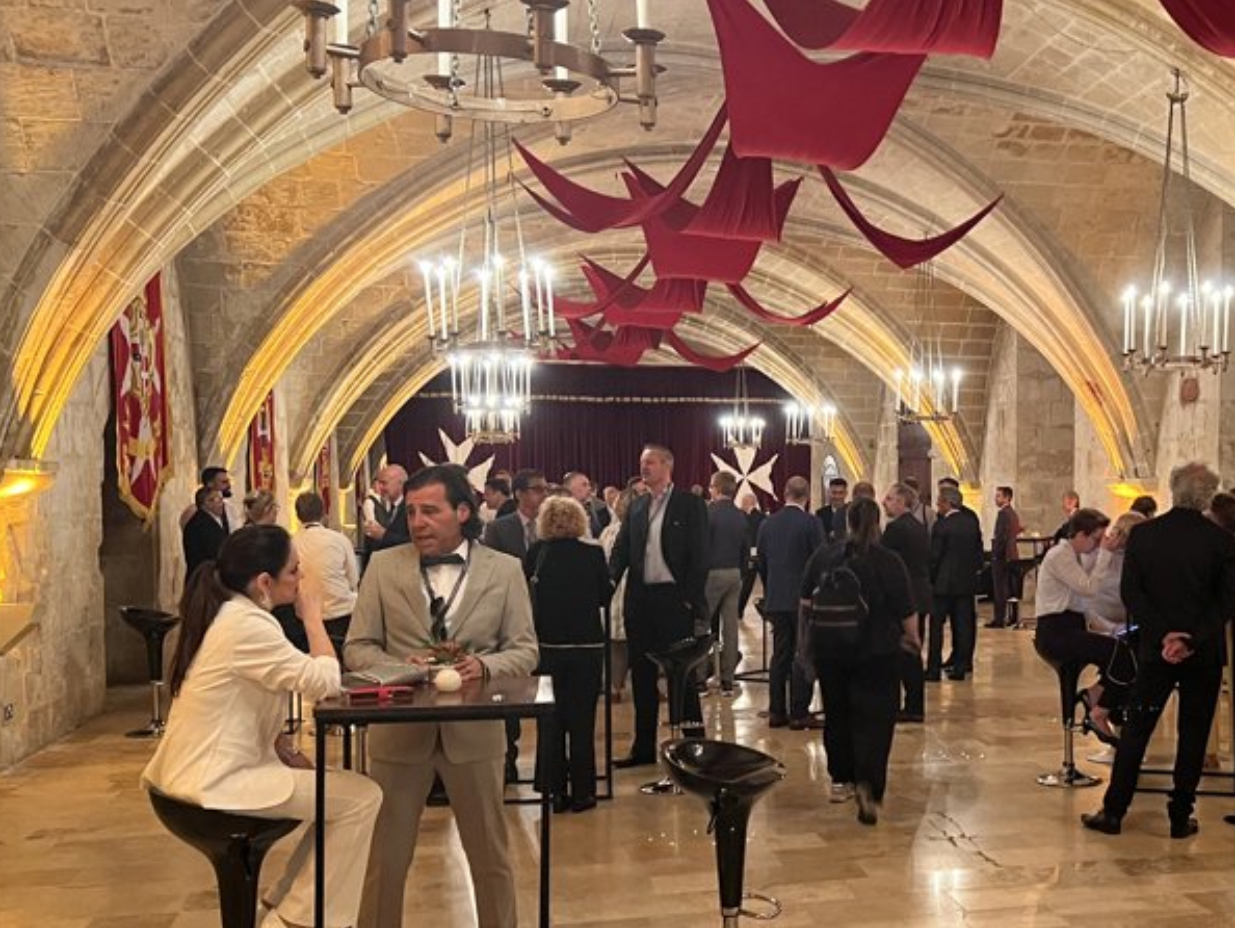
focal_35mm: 42
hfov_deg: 43.2
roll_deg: -0.1
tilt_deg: -2.3
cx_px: 938
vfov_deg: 34.3
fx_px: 1499
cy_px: 547
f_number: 1.5
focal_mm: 5.7
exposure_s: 1/33
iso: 400
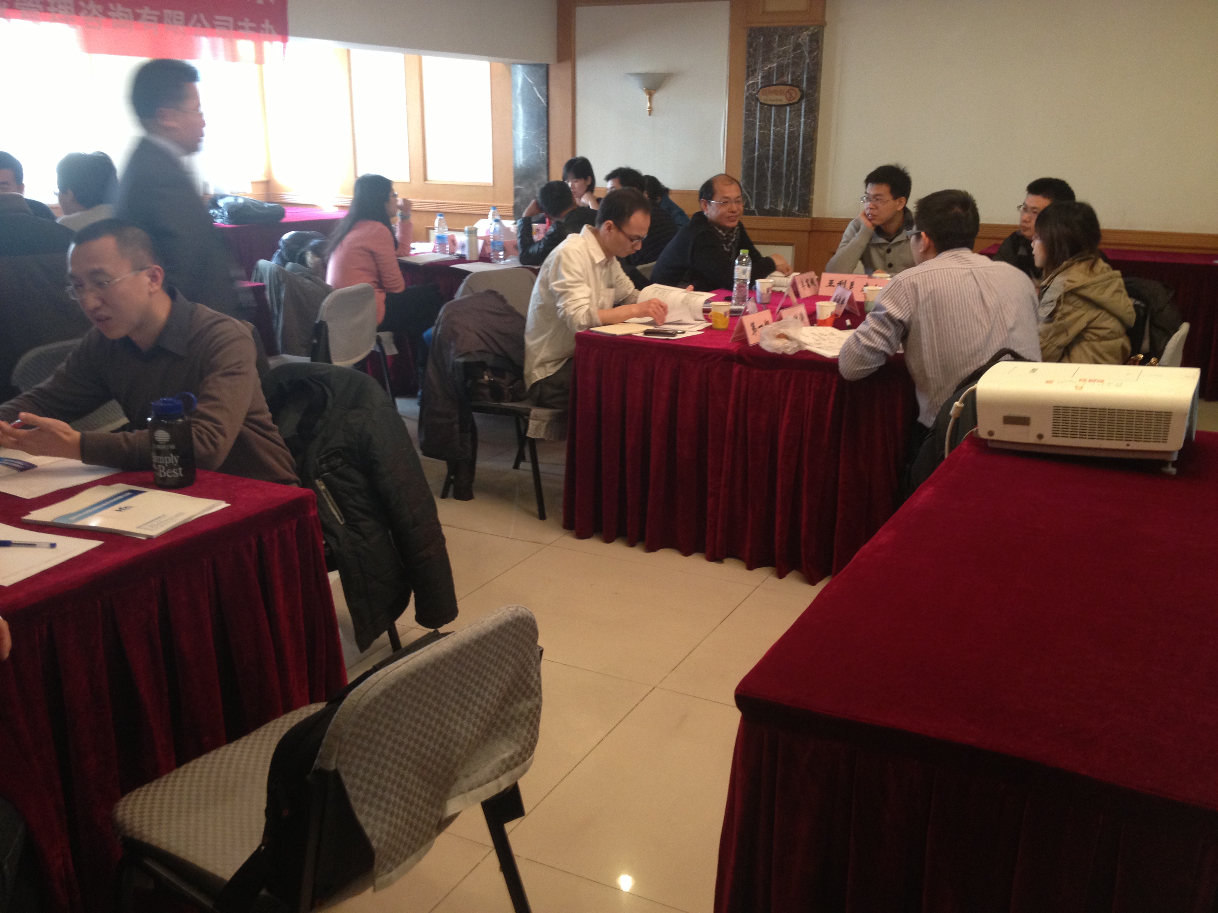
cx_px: 609
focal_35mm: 35
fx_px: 1232
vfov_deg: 40.7
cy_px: 456
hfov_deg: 52.6
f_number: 2.4
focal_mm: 4.28
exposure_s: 1/20
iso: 125
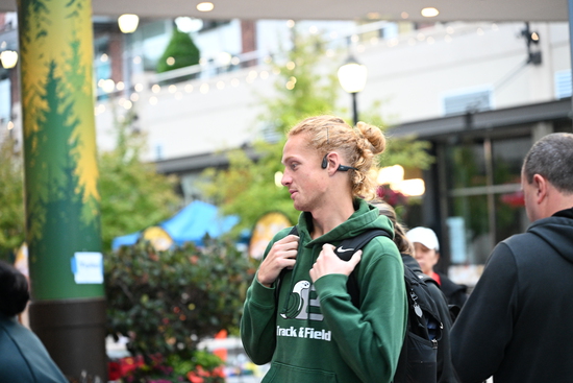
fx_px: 1751
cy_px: 192
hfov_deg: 18.6
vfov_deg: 12.5
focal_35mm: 110
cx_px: 286
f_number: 4
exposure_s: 1/125
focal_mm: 110
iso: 3200
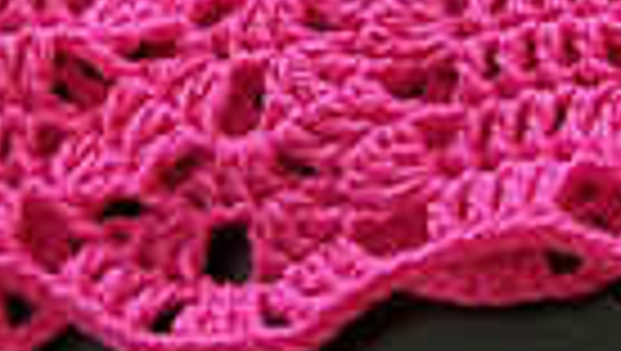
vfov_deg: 6.4
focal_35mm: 177
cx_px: 896
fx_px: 2918
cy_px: -590
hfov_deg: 11.7
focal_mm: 6.2
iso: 400
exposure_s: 1/40
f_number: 3.5
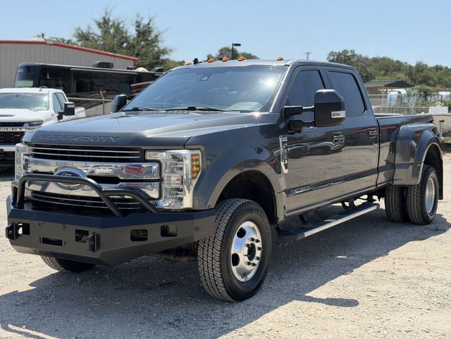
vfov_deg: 30.3
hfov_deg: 39.7
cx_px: 226
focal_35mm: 48
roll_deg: -2.2
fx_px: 625
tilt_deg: -5.1
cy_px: 170
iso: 80
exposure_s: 1/3891
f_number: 1.78
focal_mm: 6.76
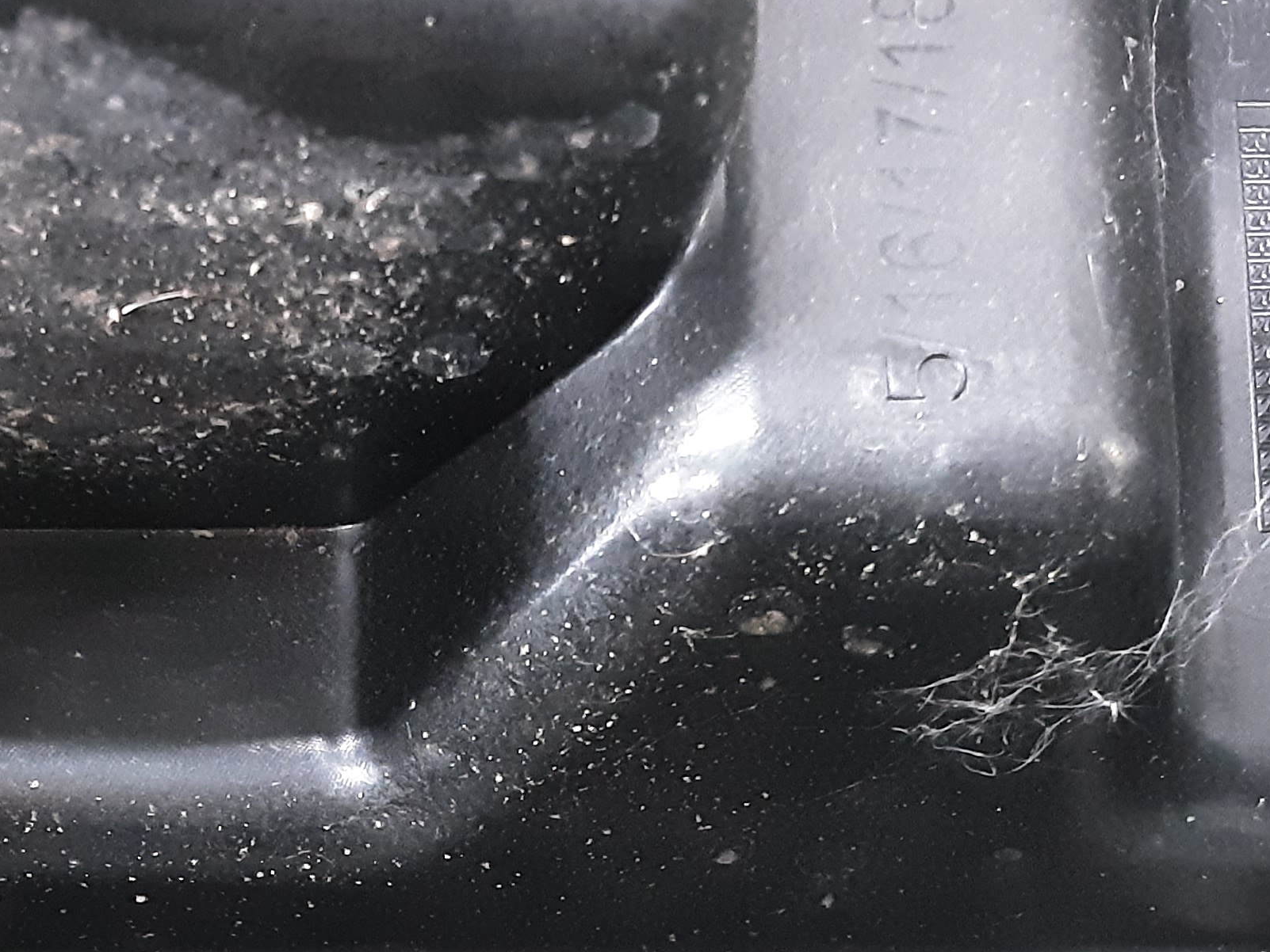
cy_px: 953
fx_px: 2018
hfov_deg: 34.8
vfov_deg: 25.3
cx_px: 480
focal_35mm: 55
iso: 640
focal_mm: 2.91
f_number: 1.9
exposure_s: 1/20
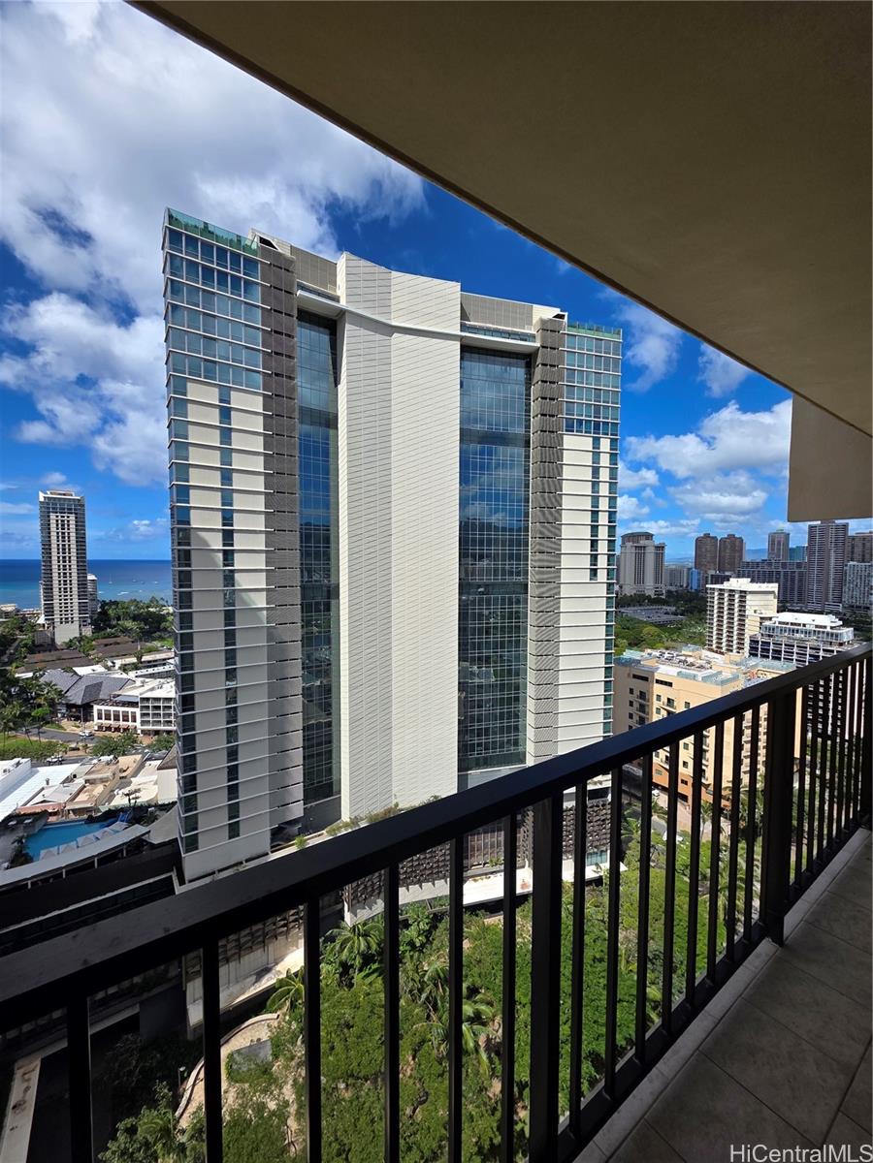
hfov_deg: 89.9
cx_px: 436
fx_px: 437
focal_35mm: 13
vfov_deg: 106.2
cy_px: 582
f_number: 1.9
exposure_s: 1/2586
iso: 40
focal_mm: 2.2
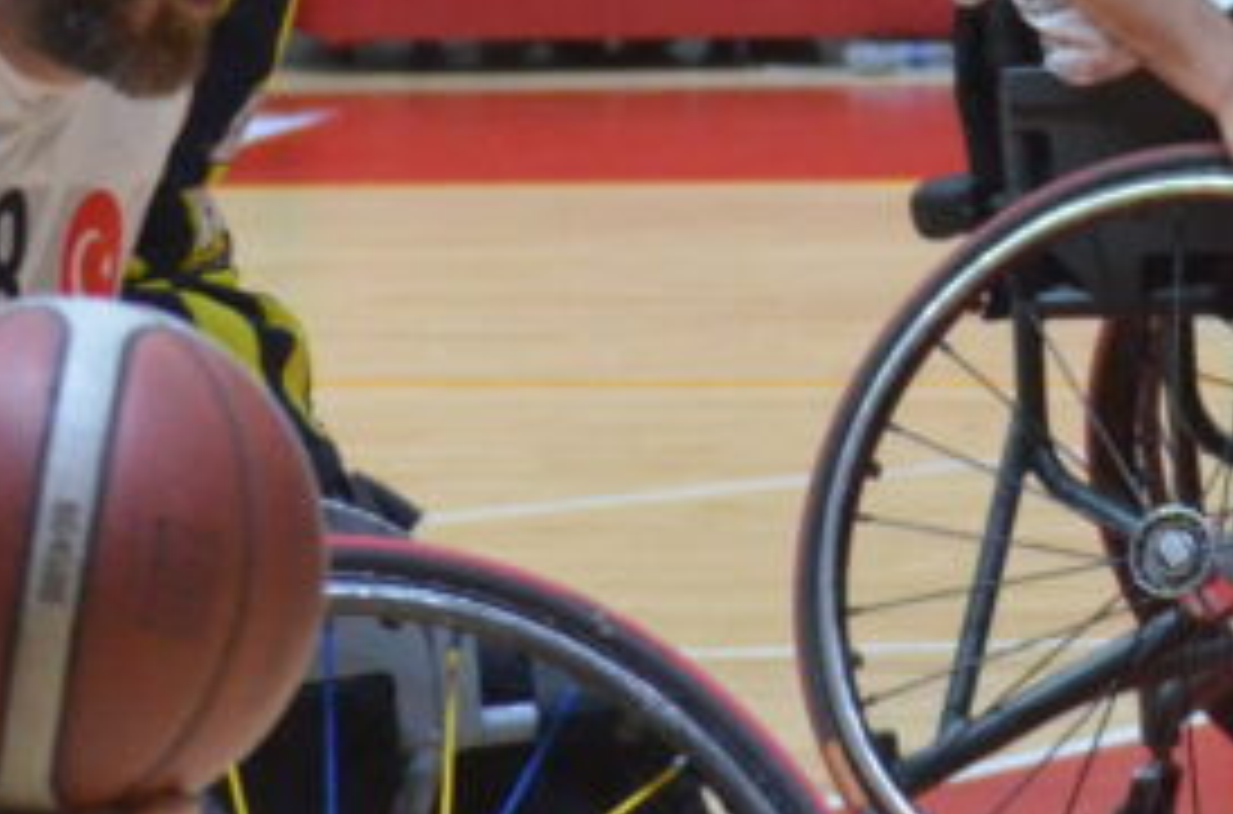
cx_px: 302
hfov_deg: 4.8
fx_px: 14856
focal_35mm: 435
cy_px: 279
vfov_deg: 3.1
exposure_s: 1/320
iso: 2500
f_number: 4.5
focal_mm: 62
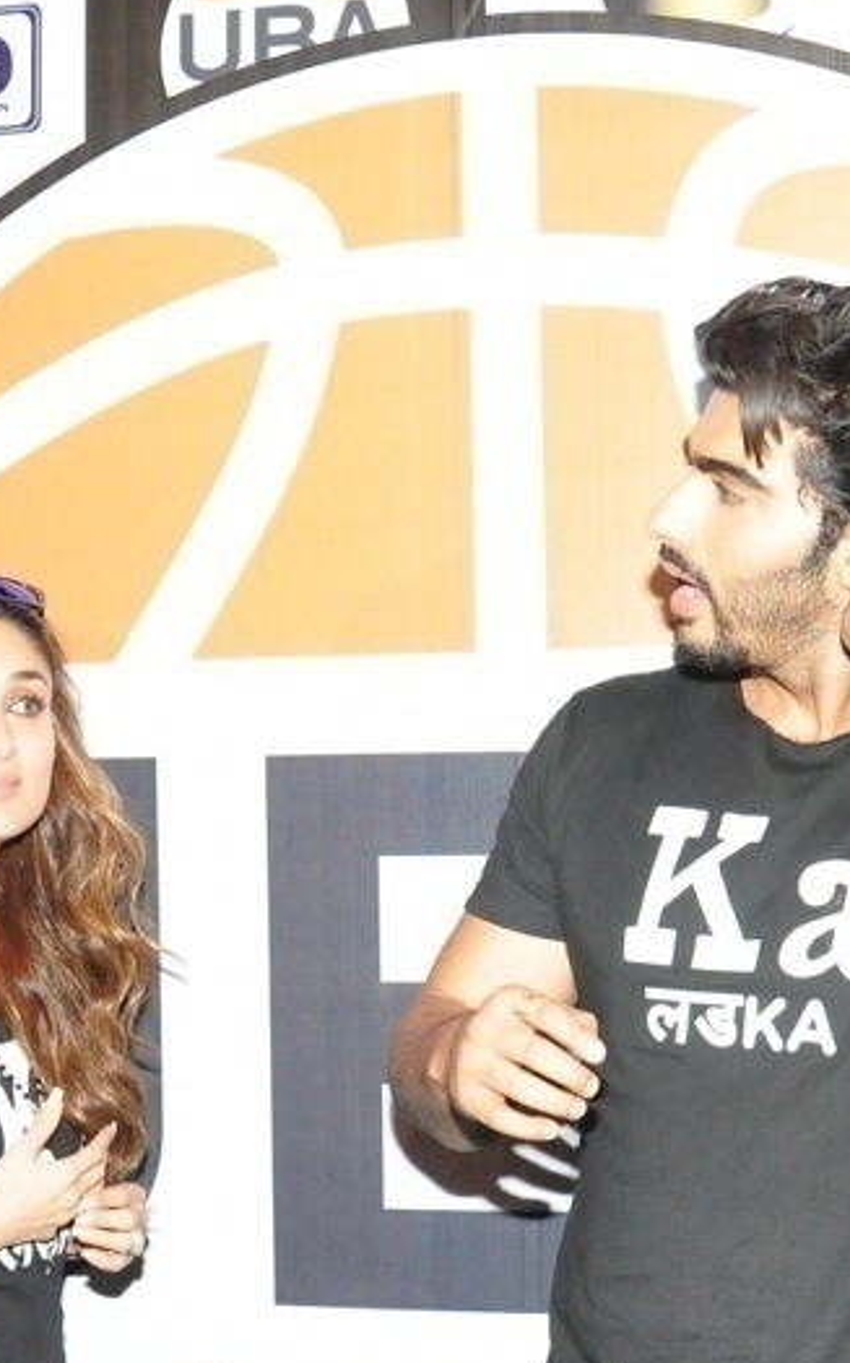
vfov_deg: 32.3
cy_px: 878
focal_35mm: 63
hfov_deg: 20.6
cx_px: 483
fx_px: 2338
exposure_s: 1/125
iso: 3200
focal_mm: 18
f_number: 4.5
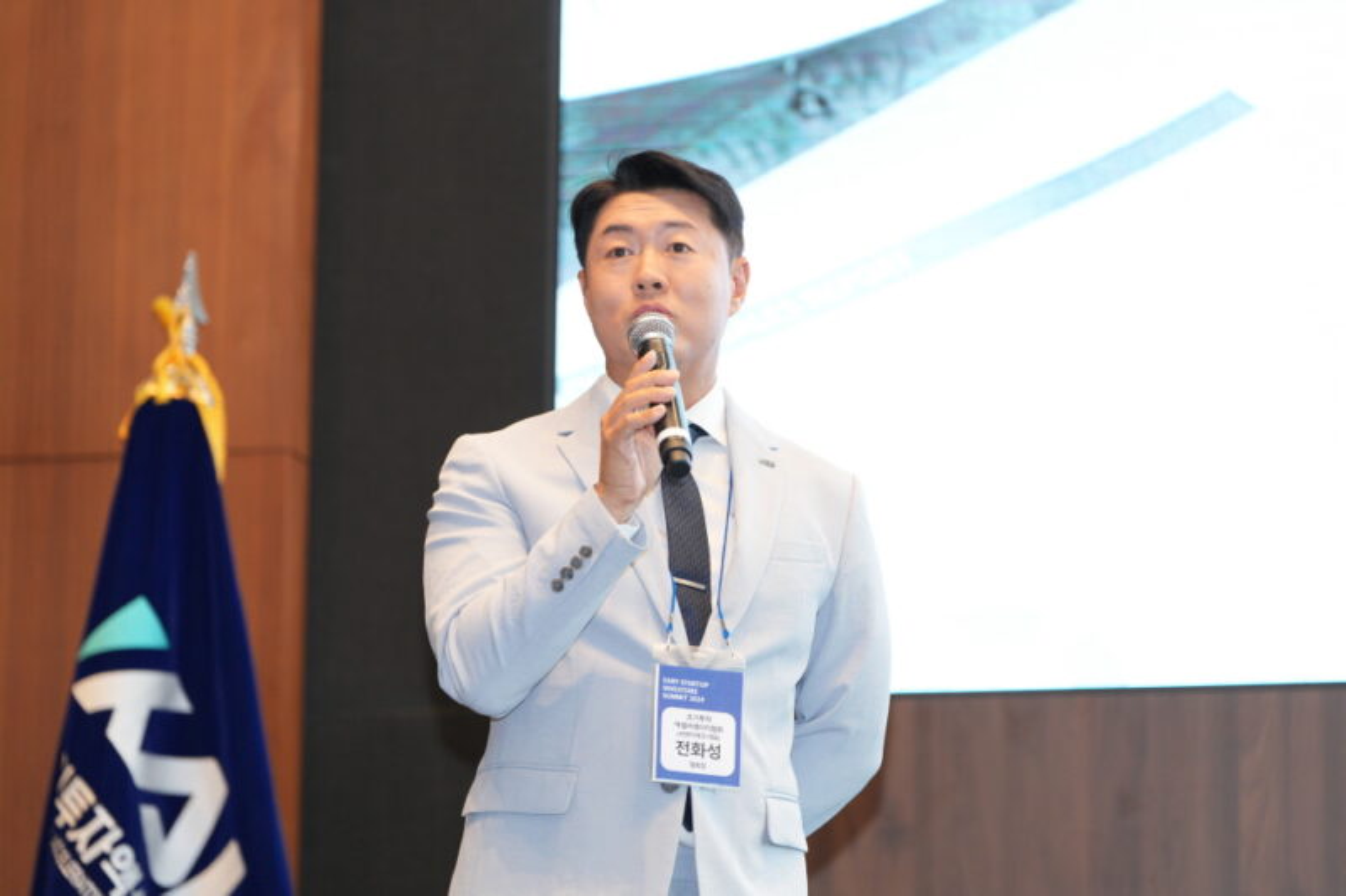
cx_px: 673
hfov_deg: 15.5
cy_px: 448
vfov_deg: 10.4
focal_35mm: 132
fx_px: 4934
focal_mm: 132
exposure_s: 1/125
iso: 800
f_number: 2.8
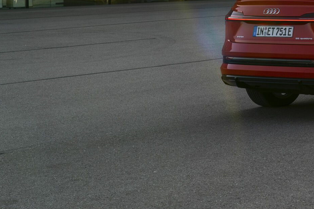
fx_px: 1213
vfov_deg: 9.6
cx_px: 449
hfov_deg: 14.0
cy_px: -110
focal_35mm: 139
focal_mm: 45
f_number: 7.1
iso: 80
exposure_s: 1/160
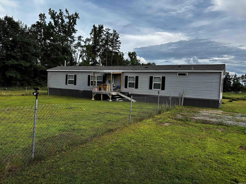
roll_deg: -3.1
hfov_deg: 67.3
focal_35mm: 26
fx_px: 185
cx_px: 123
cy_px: 92
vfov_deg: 53.1
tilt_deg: -2.9
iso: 50
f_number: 1.6
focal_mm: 5.96
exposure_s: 1/1279
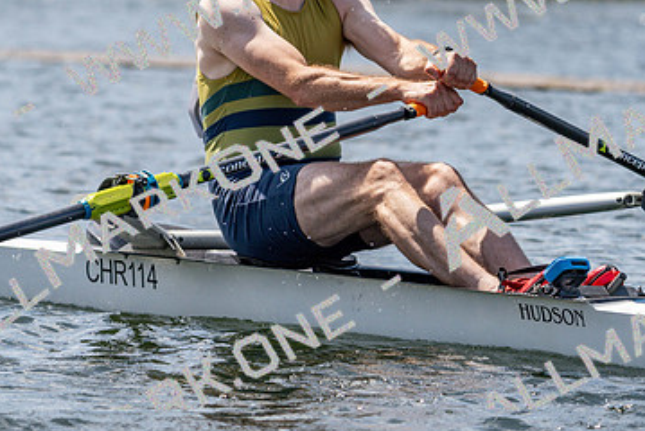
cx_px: 286
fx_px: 5792
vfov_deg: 4.3
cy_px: 101
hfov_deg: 6.4
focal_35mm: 323
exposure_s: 1/2000
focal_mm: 200
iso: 250
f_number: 5.6
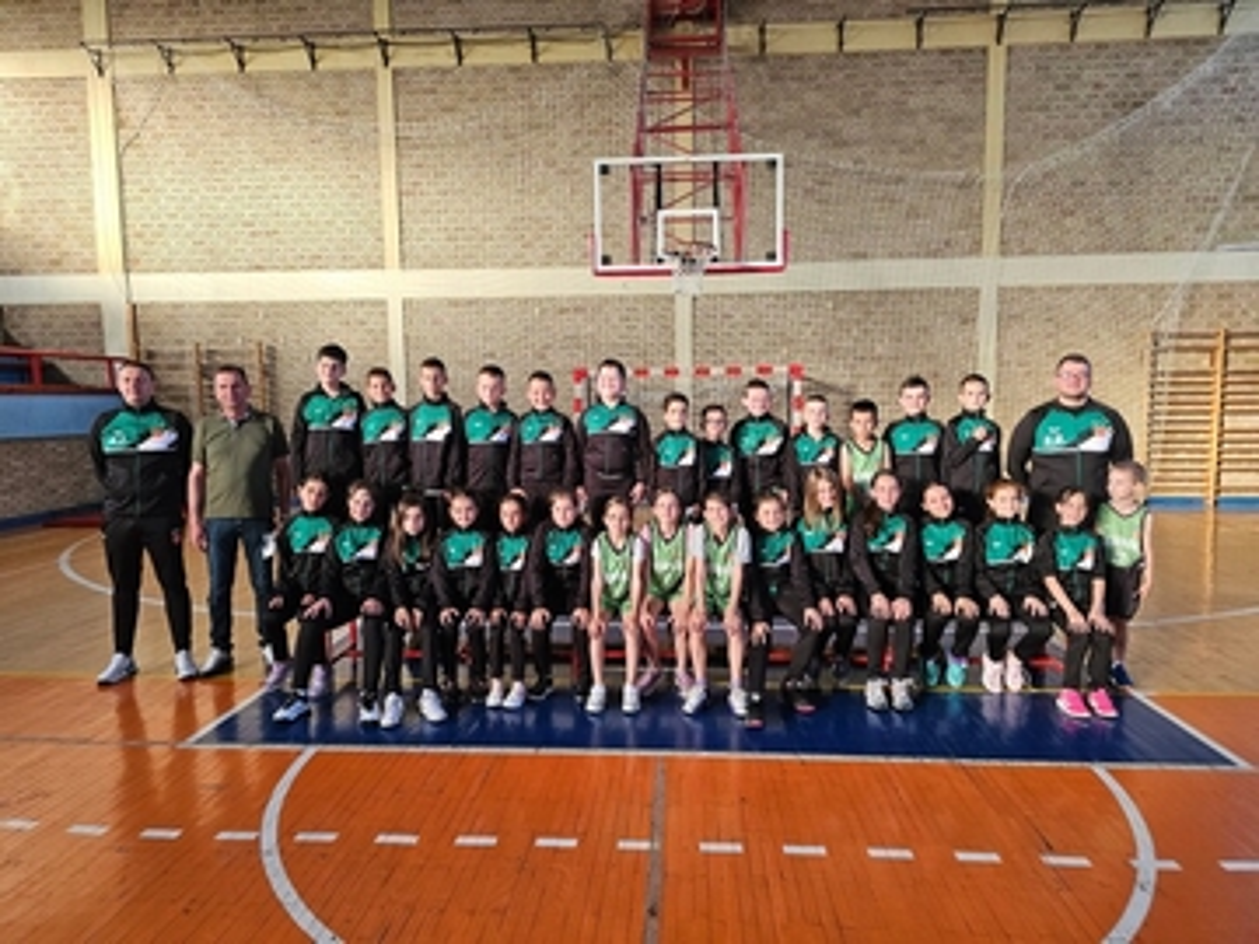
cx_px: 630
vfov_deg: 58.9
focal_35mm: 23
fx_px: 837
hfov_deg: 73.9
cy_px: 472
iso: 50
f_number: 1.7
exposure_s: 1/100
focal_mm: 6.3
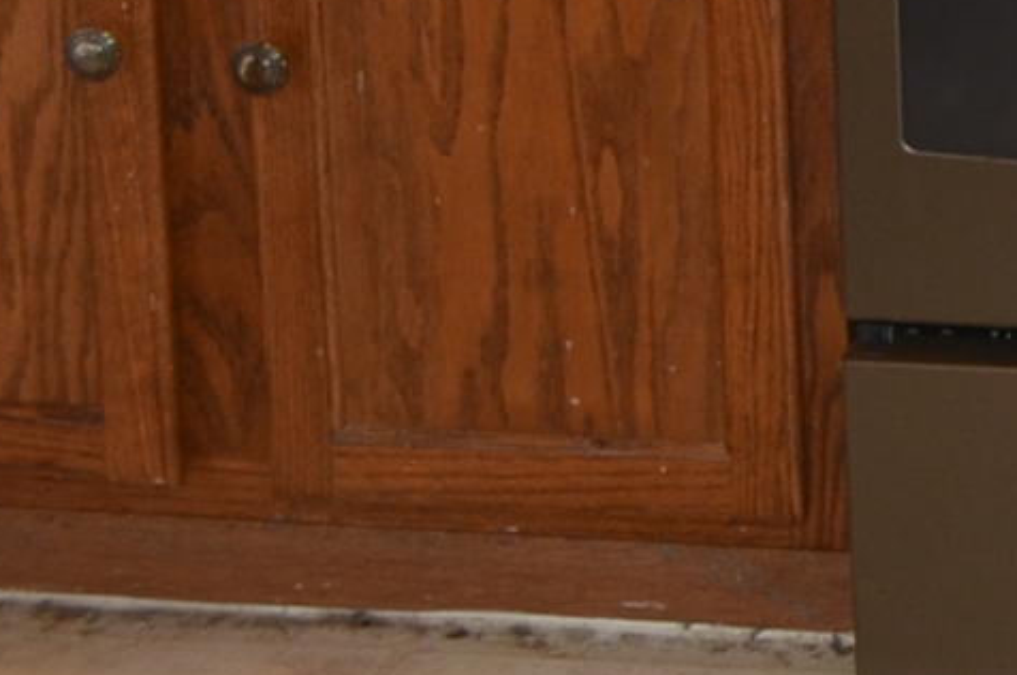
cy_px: -1379
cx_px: 2694
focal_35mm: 170
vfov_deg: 7.1
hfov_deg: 10.1
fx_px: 4796
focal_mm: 18
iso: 250
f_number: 5
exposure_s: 1/30
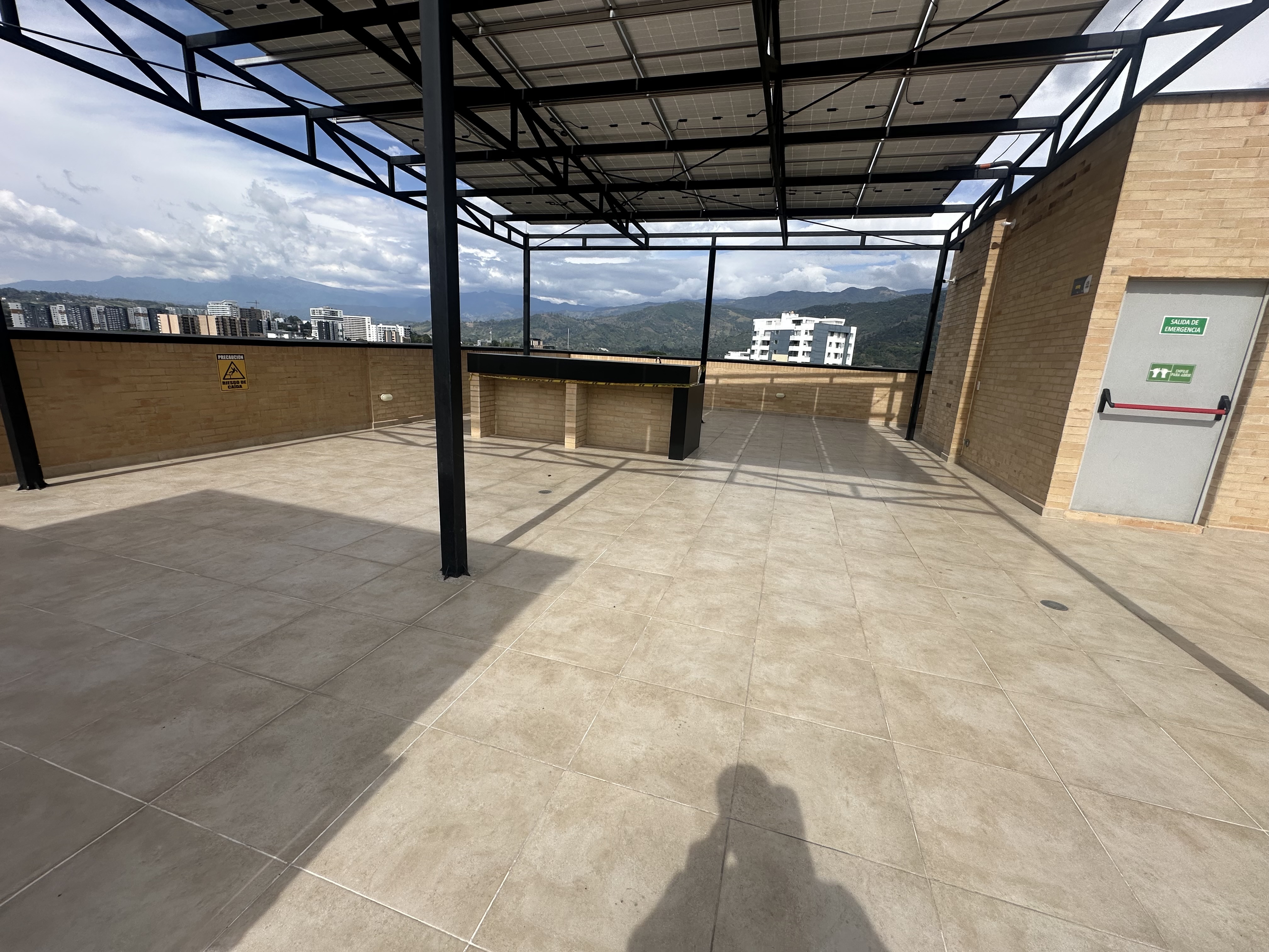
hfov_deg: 102.1
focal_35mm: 14
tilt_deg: -14.3
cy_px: 476
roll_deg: -2.9
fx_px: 513
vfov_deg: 85.7
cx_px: 634
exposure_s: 1/2681
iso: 50
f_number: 2.2
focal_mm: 2.22
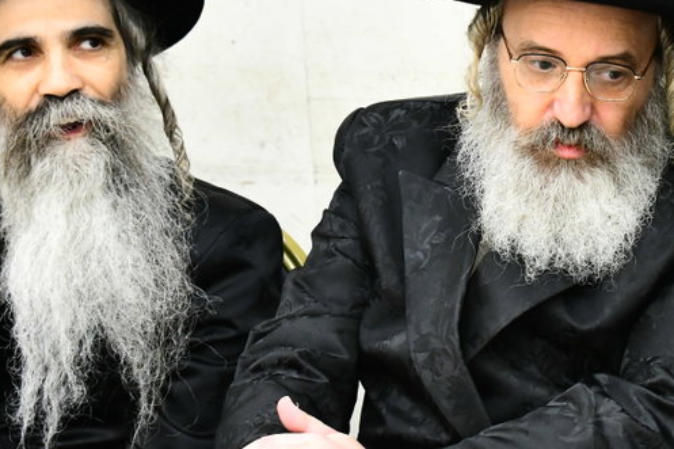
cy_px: 94
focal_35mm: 107
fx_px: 2003
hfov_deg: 18.9
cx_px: 534
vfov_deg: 12.7
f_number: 5.6
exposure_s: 1/100
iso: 3200
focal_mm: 38
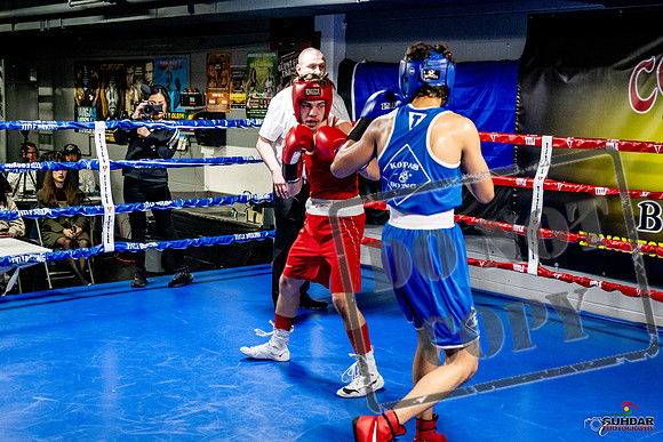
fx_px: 958
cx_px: 332
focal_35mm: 52
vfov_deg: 26.0
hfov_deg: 38.2
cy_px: 221
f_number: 2.8
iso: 5000
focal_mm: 35
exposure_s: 1/800
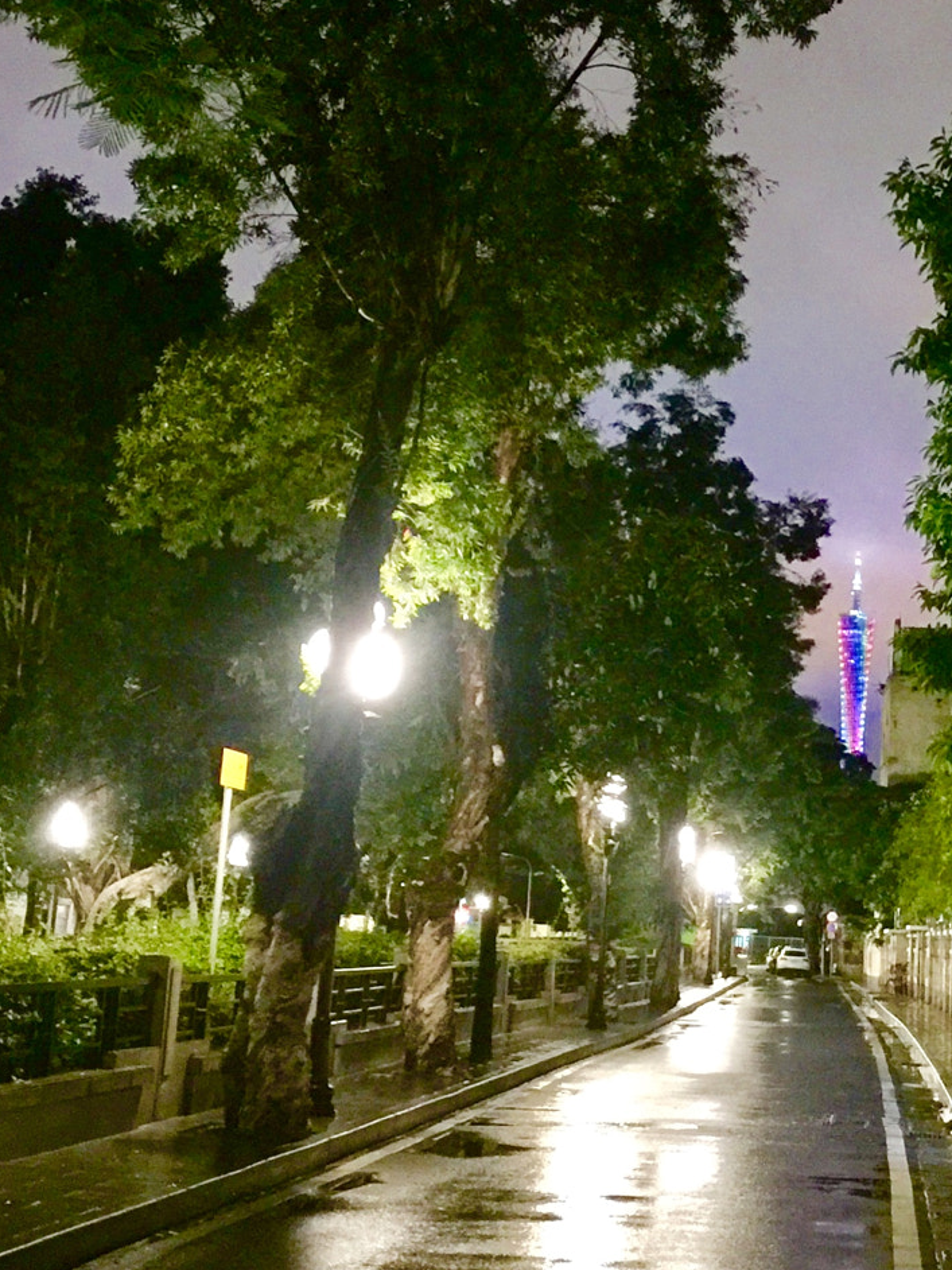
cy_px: 475
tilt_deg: +11.8
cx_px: 823
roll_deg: -2.7
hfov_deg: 22.8
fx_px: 2311
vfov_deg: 30.6
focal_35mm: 63
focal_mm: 4.15
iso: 200
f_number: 2.2
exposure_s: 1/4
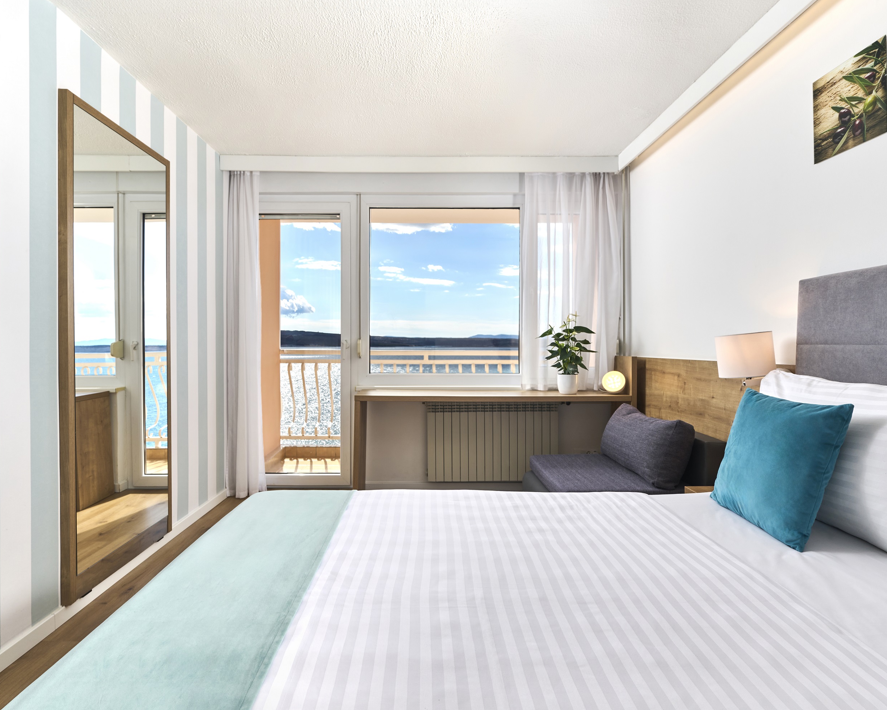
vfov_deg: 80.4
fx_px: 420
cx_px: 434
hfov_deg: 93.1
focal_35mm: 16
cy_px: 350
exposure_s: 1/125
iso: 64
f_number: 7.1
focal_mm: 14
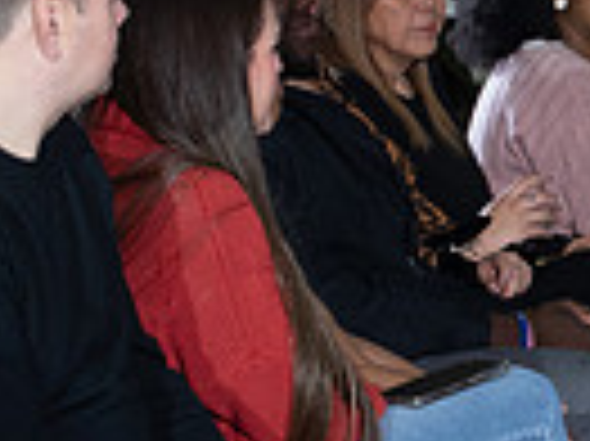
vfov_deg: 4.4
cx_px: 1266
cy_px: 344
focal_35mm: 340
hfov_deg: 5.7
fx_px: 5790
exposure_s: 1/160
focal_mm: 80
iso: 1250
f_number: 5
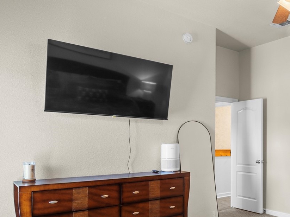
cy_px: 142
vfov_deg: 42.4
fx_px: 276
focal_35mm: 33
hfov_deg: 45.2
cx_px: 300
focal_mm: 13
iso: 250
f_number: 9
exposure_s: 5
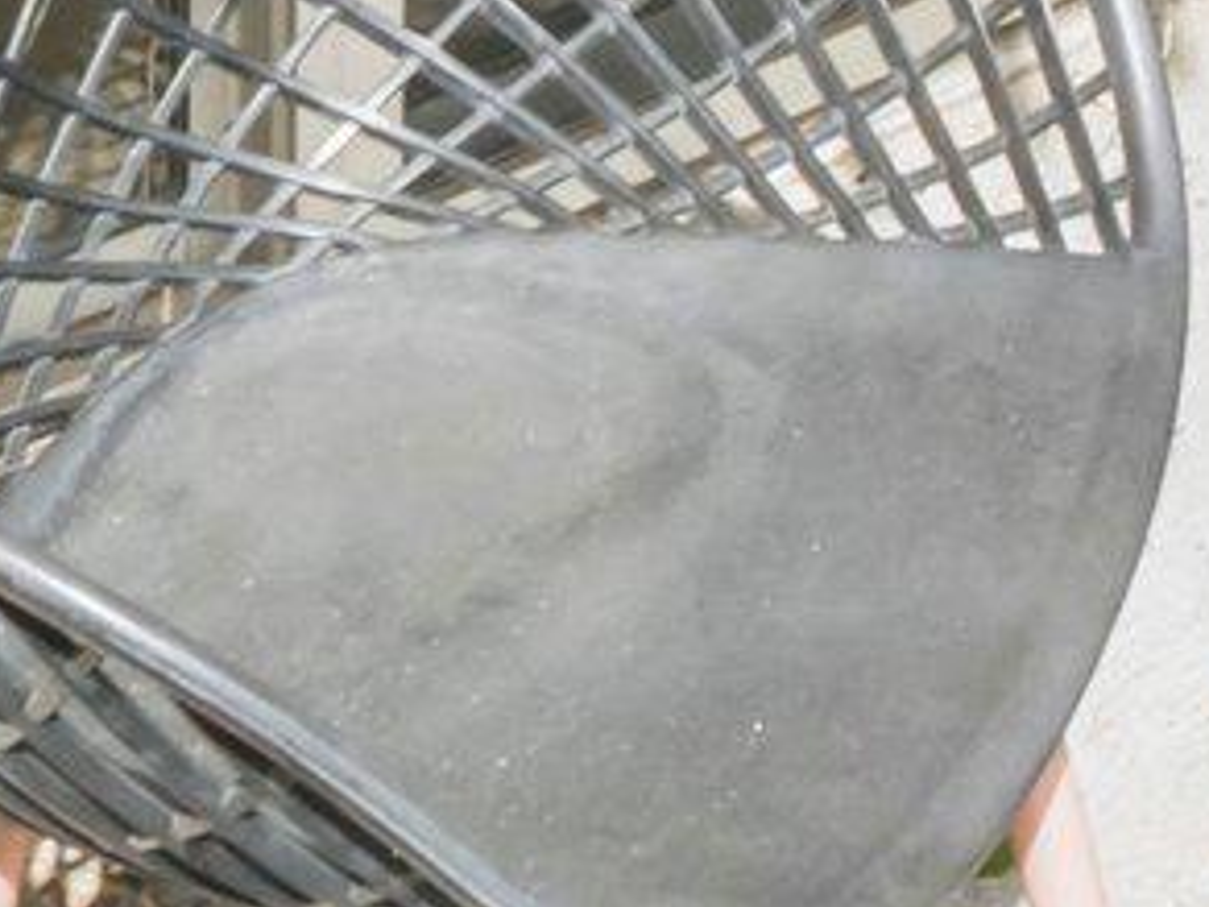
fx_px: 3528
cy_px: -1891
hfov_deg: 18.2
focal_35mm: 101
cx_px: 1532
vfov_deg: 10.2
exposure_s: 1/25
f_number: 22
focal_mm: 10
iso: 250
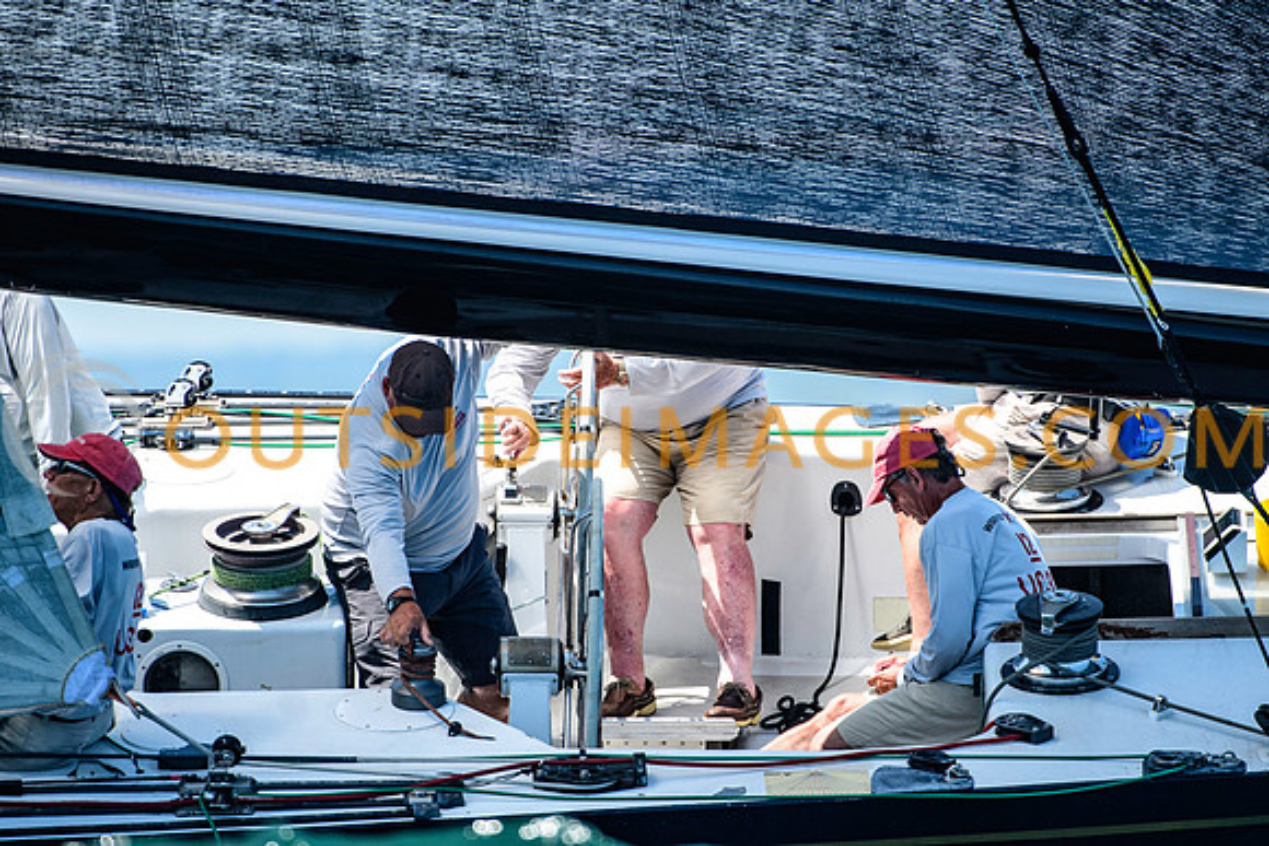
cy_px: 423
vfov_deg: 2.3
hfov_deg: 3.4
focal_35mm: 600
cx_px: 634
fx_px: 21154
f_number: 5
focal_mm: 400
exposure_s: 1/2000
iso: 400
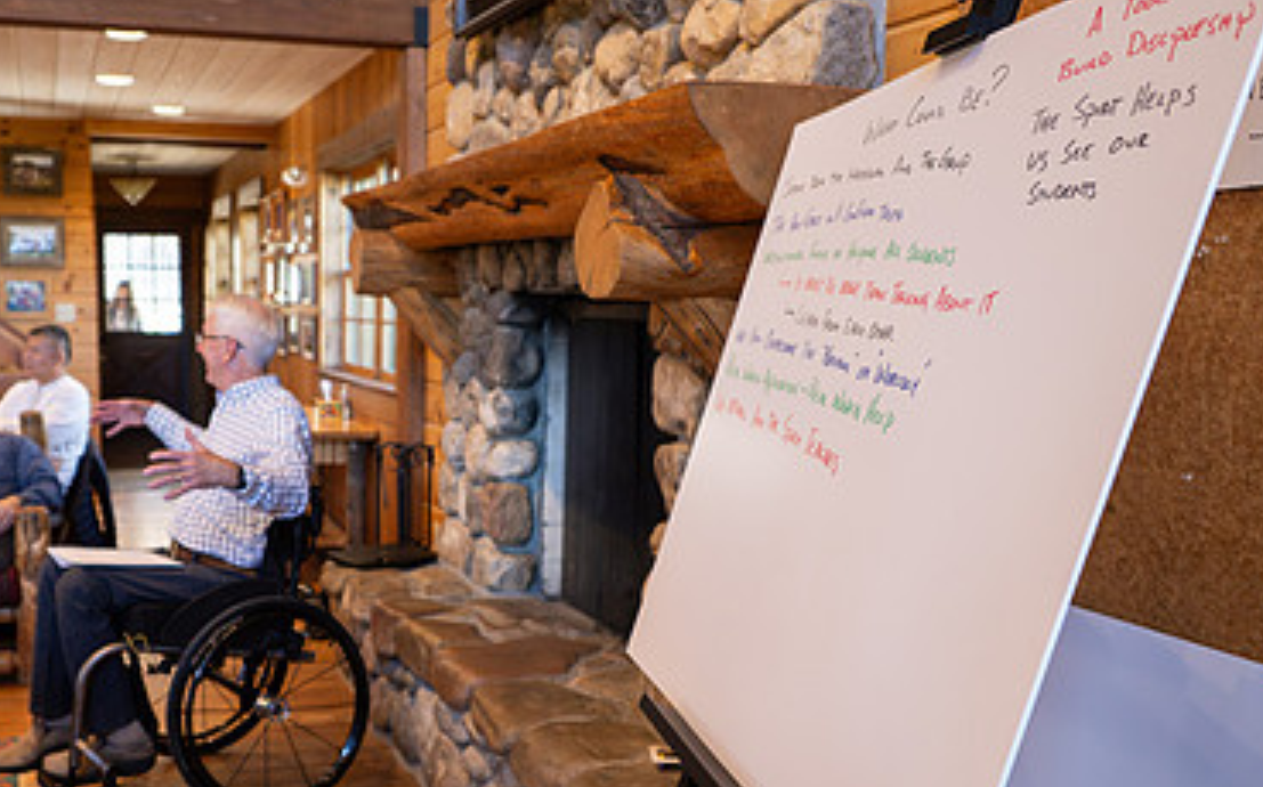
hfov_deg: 47.5
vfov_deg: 31.0
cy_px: 506
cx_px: 428
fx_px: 1410
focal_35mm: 41
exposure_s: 1/200
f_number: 2.8
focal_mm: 24
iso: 2000
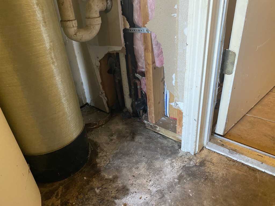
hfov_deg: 67.3
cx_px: 138
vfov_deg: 53.1
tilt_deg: -30.4
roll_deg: +4.1
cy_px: 103
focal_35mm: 26
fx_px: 207
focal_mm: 4.25
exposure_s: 1/60
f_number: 1.8
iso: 400
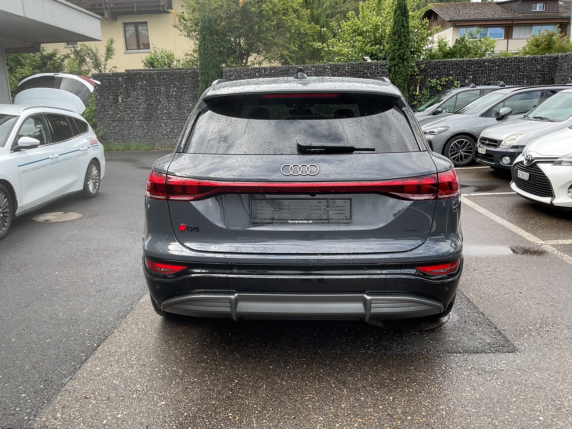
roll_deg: +1.3
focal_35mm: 29
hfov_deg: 61.7
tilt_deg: -13.6
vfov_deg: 48.2
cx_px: 286
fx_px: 479
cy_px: 214
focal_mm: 3
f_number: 1.8
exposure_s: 1/251
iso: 16
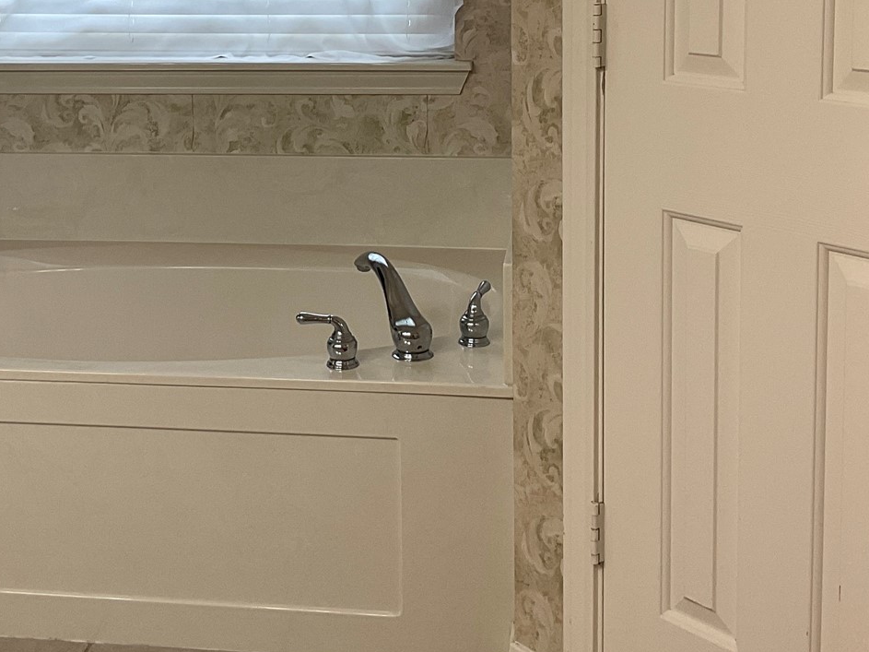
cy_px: 87
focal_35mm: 63
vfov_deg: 22.8
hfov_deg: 30.6
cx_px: 331
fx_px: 1581
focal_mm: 3
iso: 40
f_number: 1.8
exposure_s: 1/60
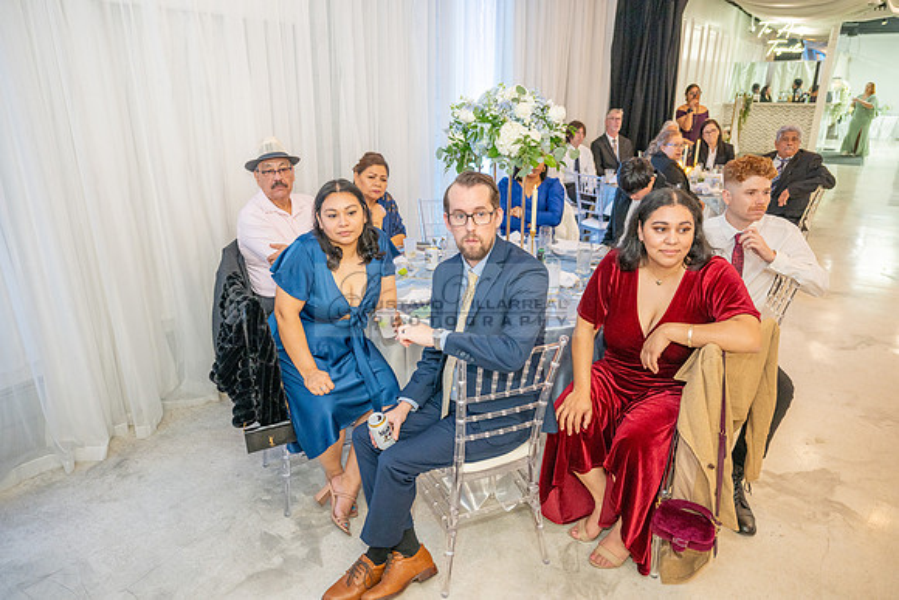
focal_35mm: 24
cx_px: 450
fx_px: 599
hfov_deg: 73.7
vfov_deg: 53.2
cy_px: 300
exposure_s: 1/160
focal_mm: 24
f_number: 2.8
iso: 1000
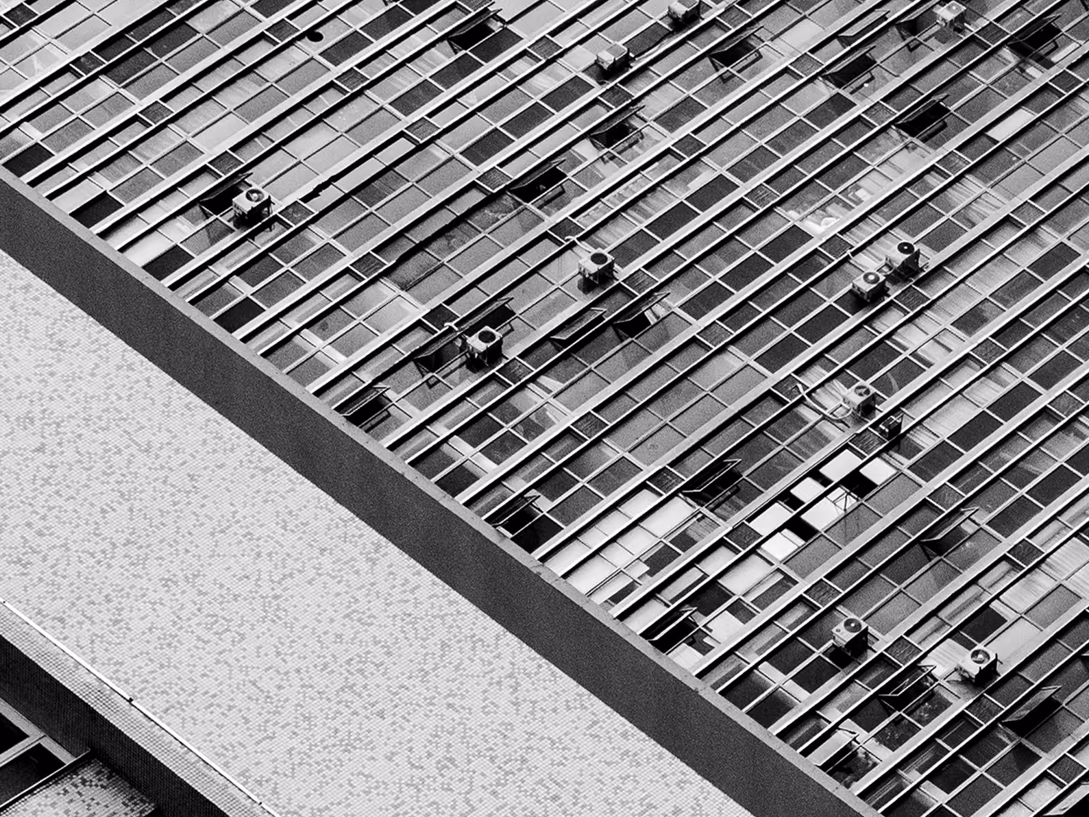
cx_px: 798
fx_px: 4688
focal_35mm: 149
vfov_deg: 9.9
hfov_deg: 13.2
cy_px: 850
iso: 400
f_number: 8
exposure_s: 1/500
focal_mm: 22.7
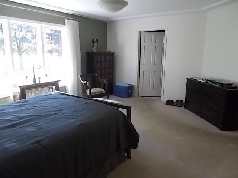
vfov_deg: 53.1
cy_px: 89
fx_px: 179
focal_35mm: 26
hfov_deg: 67.3
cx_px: 119
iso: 160
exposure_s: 1/25
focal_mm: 4.6
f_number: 3.2
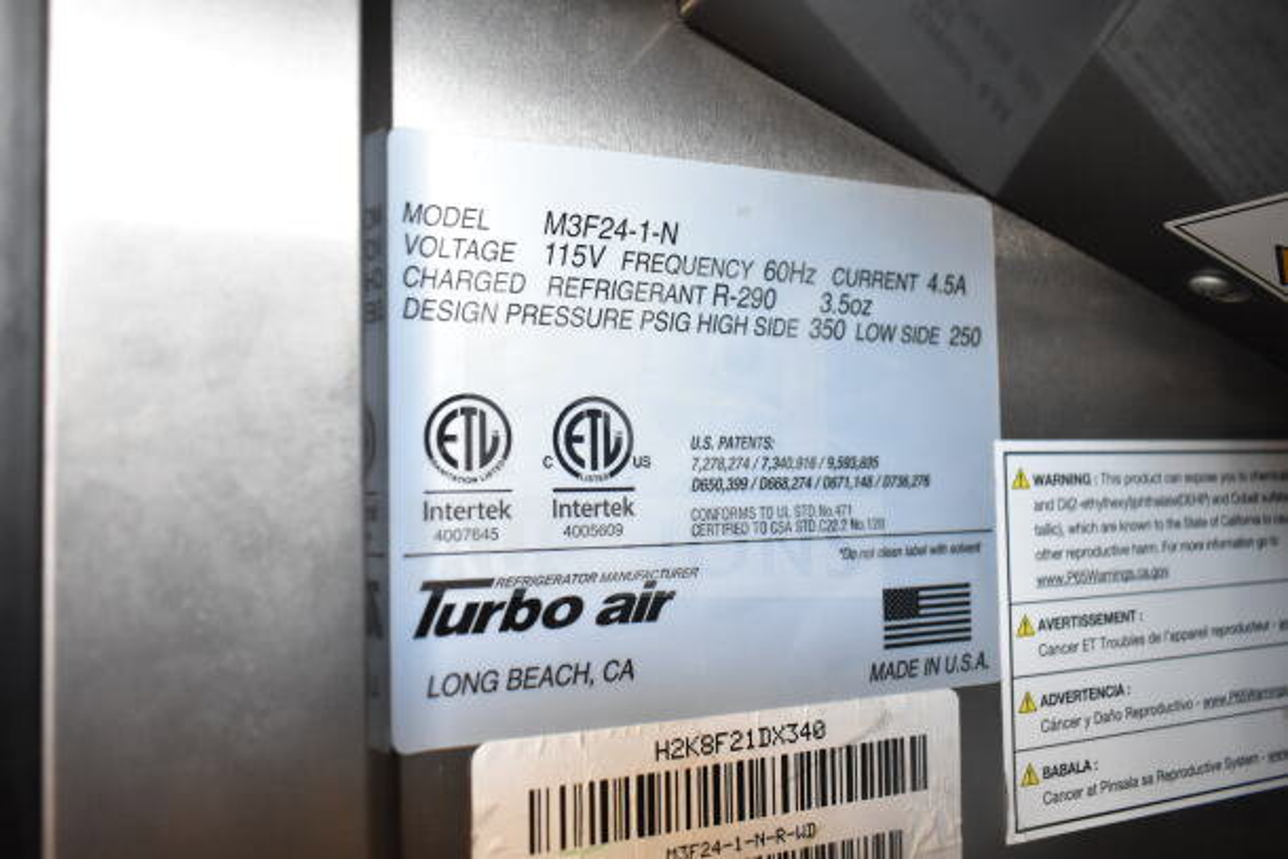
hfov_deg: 61.9
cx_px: 644
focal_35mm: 30
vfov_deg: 43.6
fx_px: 1074
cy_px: 430
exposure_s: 1/50
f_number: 3.5
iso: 1600
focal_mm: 20
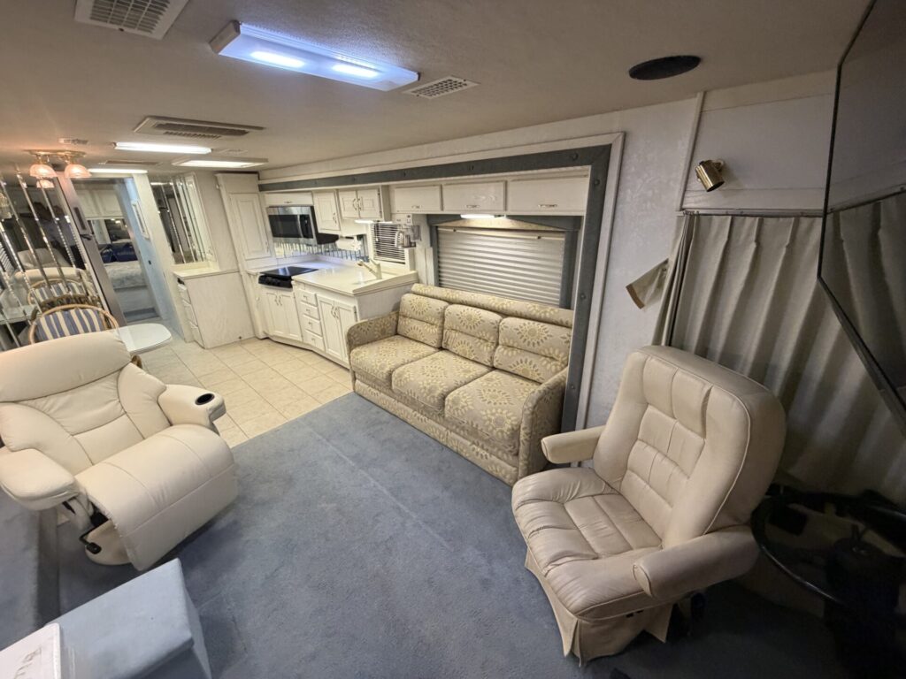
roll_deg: +2.4
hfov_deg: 102.1
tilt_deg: -21.2
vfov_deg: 85.7
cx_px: 453
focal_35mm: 14
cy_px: 340
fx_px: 366
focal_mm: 2.22
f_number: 2.2
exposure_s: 1/60
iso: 320
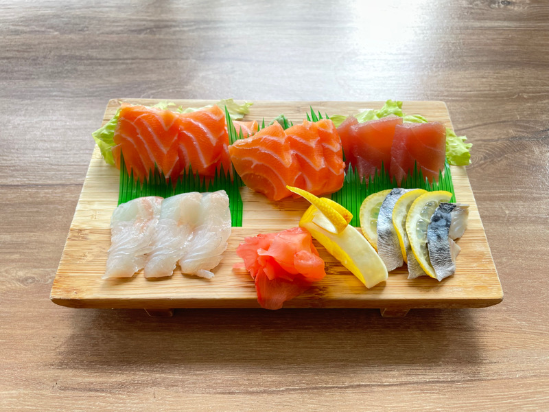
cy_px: 206
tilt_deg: -58.2
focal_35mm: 26
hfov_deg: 67.3
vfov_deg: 53.1
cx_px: 274
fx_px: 412
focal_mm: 4.2
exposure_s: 1/121
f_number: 1.6
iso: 80
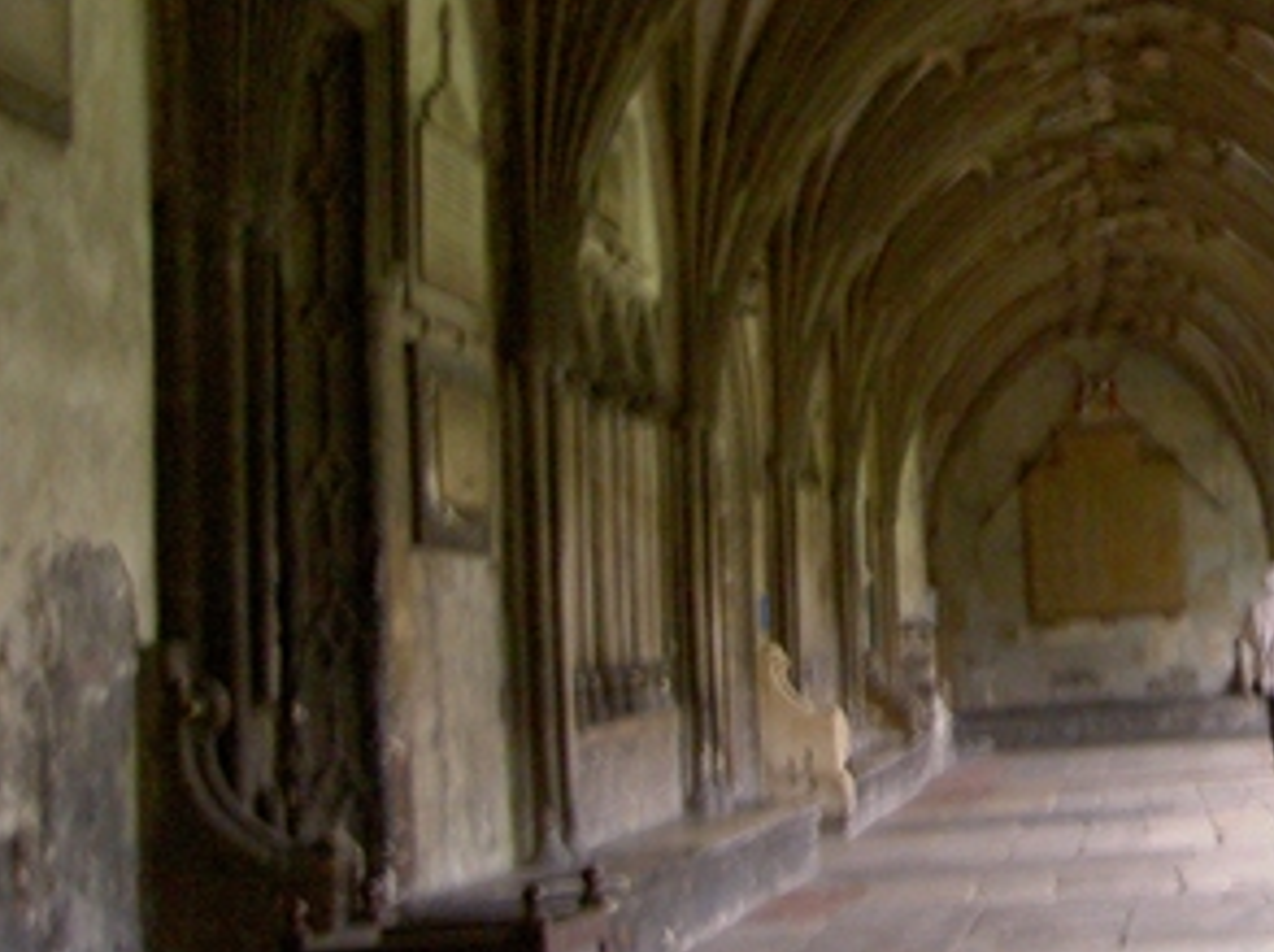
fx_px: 2941
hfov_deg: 23.4
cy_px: 296
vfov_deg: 18.3
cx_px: 1291
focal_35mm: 80
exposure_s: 1/8
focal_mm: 8
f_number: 2.8
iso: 200
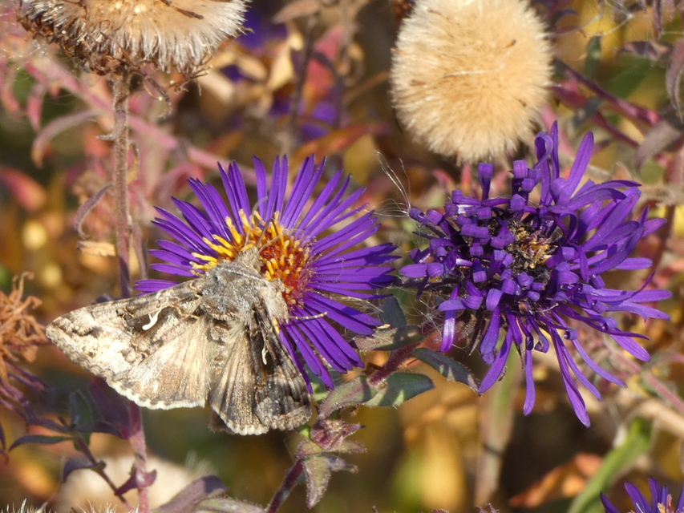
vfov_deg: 8.6
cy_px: 256
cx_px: 342
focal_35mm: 173
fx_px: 3419
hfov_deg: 11.4
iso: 100
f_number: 5.5
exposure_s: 1/80
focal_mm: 30.9
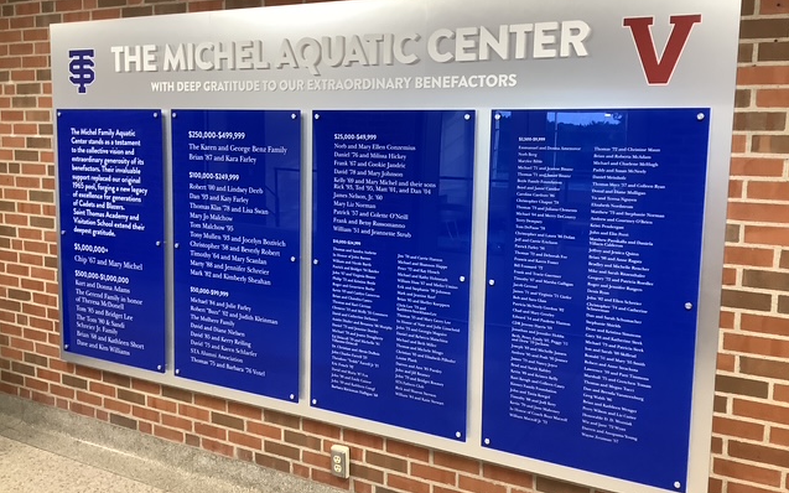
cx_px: 395
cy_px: 212
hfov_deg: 58.1
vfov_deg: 38.2
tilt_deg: -6.8
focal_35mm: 33
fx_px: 710
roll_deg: -0.3
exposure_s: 1/60
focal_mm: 3.3
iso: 200
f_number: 2.4
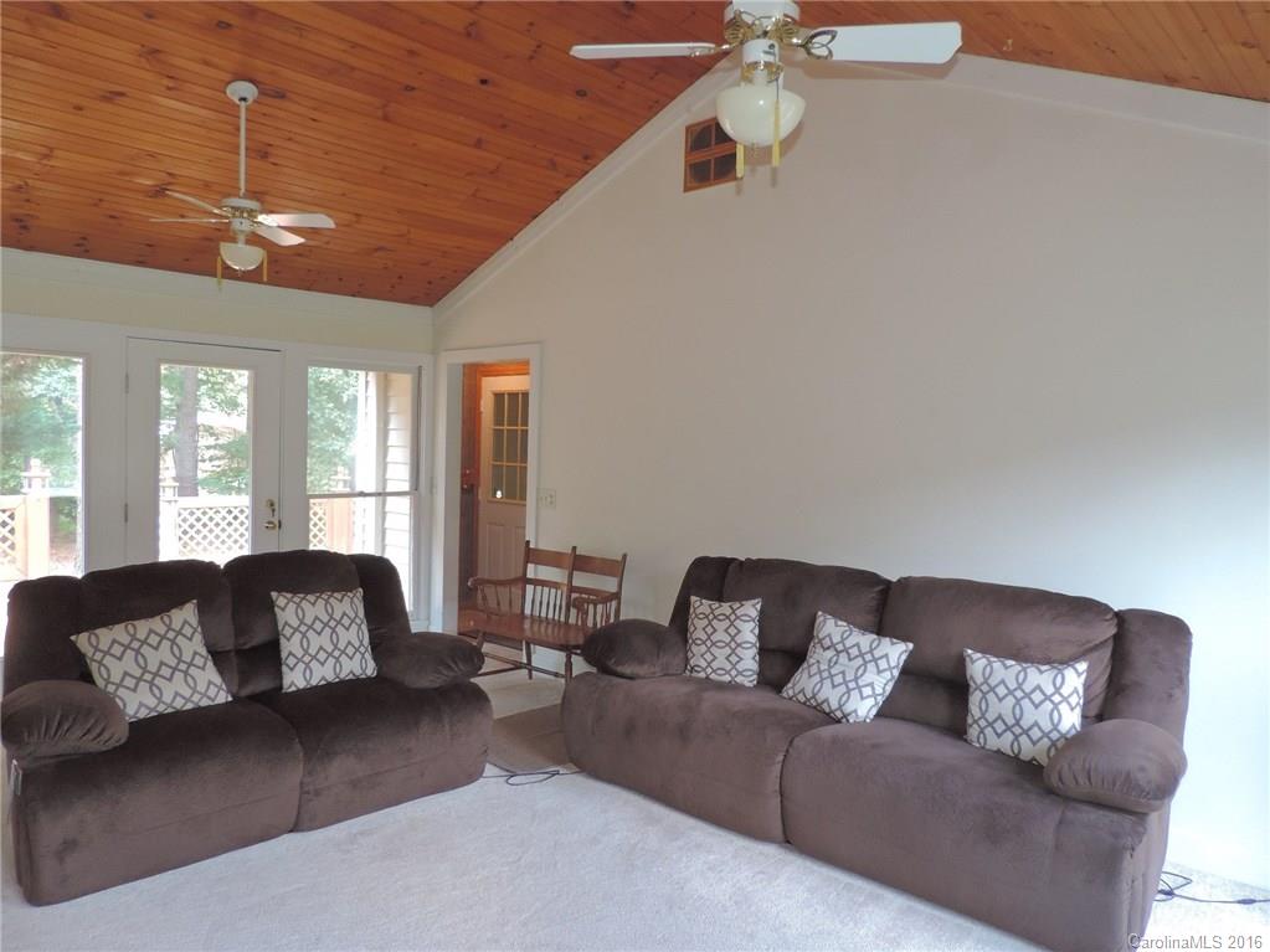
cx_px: 635
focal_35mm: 24
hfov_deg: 71.6
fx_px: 880
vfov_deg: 56.8
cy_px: 476
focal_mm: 4.3
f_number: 3
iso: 320
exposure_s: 1/40
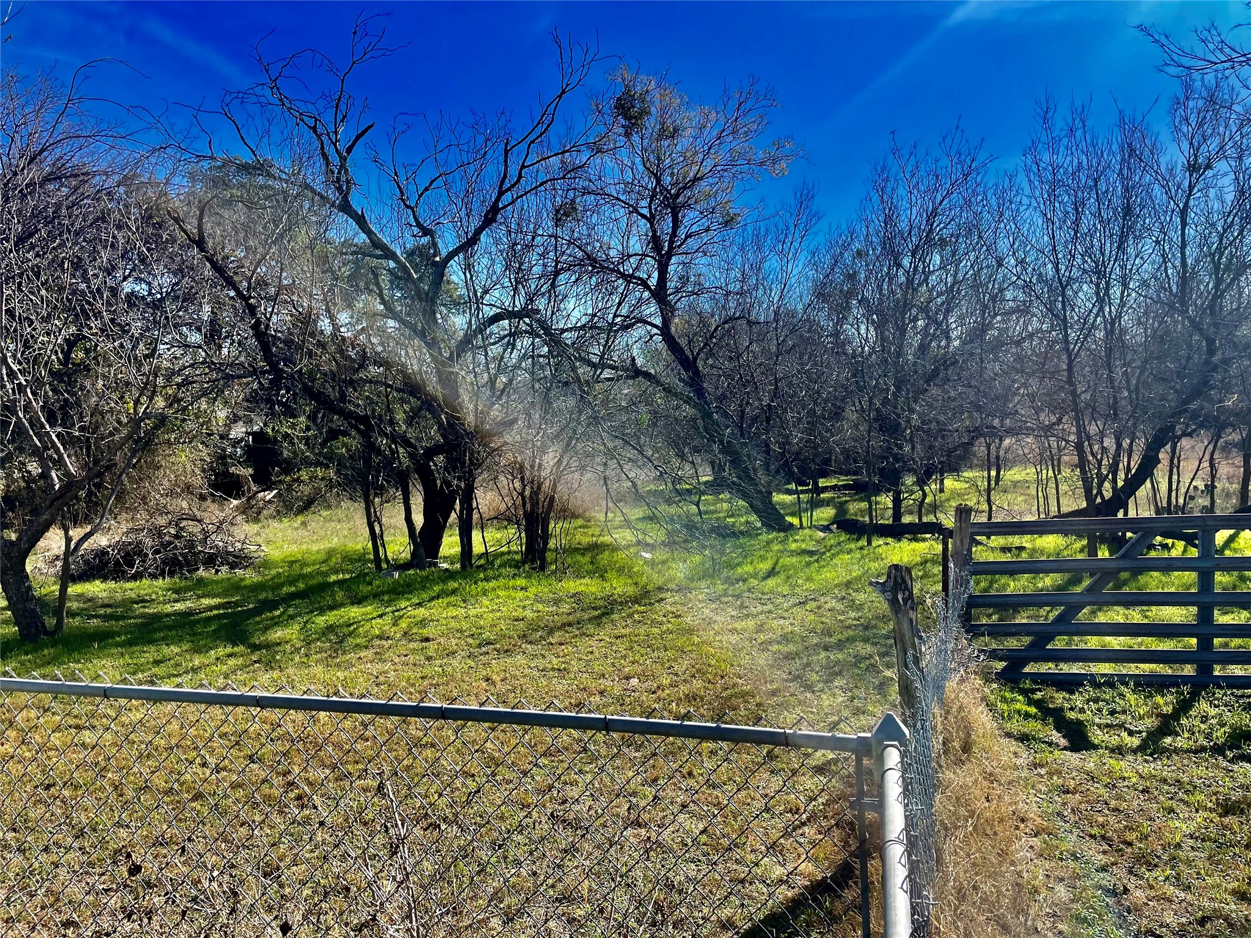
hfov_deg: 67.3
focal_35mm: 26
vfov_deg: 53.1
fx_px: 940
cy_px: 469
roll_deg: +2.8
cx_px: 626
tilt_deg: -5.2
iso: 32
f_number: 1.6
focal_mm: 4.2
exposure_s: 1/2882
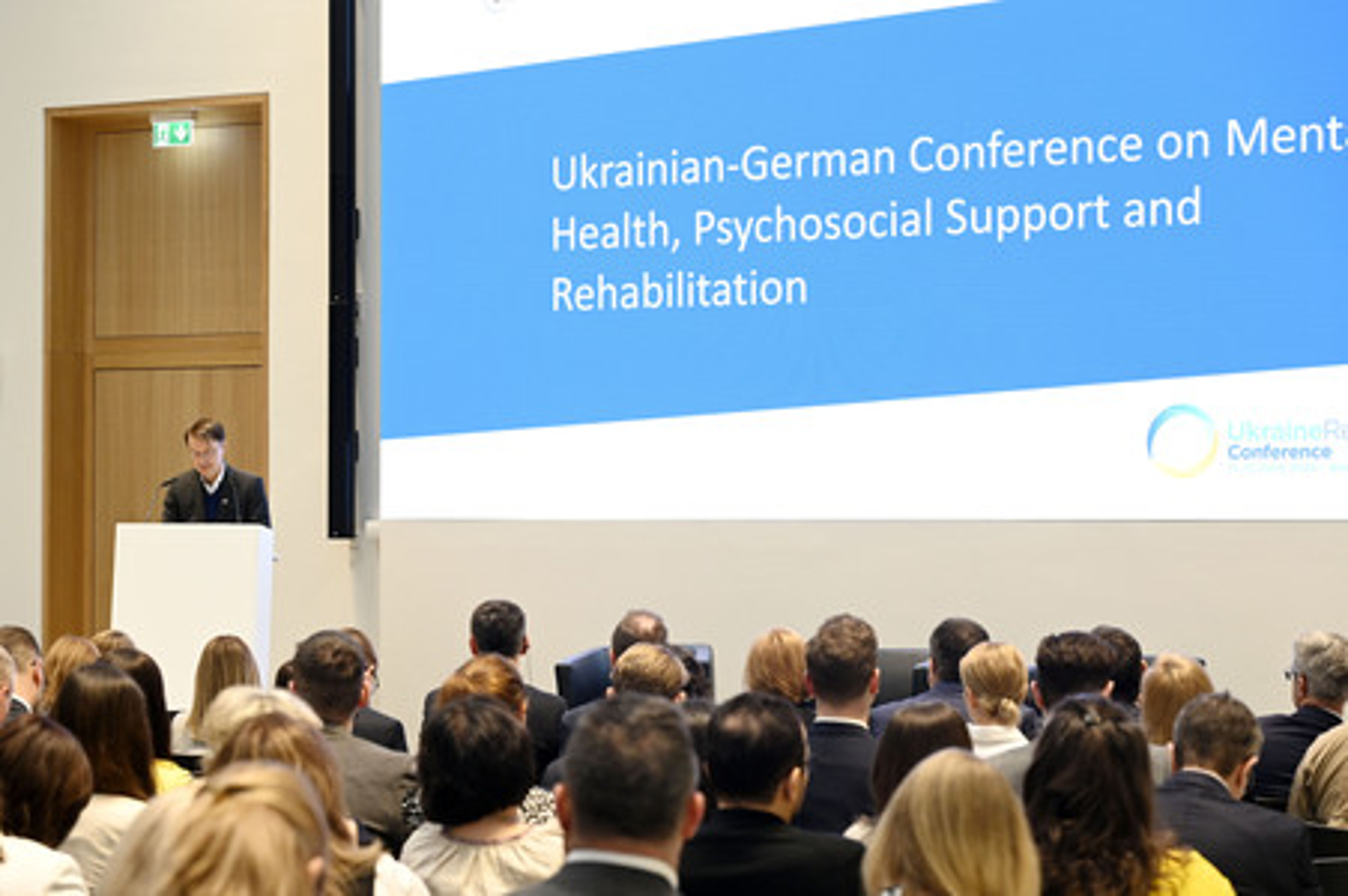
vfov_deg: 17.2
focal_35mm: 79
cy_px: 448
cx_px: 674
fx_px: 2956
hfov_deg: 25.7
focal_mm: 79
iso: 1600
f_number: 5
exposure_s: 1/125
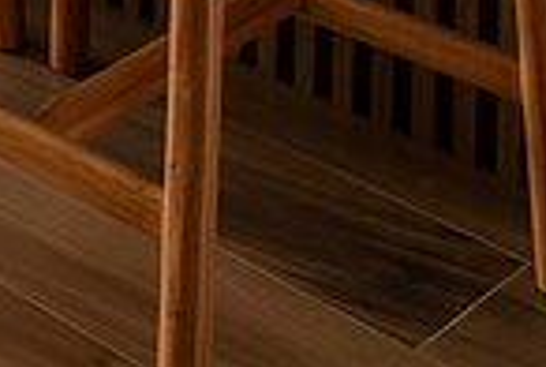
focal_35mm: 134
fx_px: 2036
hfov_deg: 11.4
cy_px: -912
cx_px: -920
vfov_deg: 8.0
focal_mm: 19
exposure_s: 1/1.25
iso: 200
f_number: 7.1
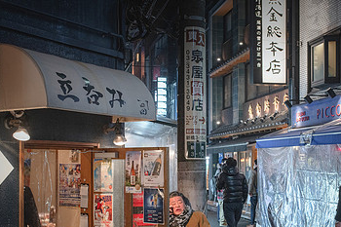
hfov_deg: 34.4
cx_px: 208
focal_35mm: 58
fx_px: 549
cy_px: 173
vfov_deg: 23.1
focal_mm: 35
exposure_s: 1/80
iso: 500
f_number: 5.6
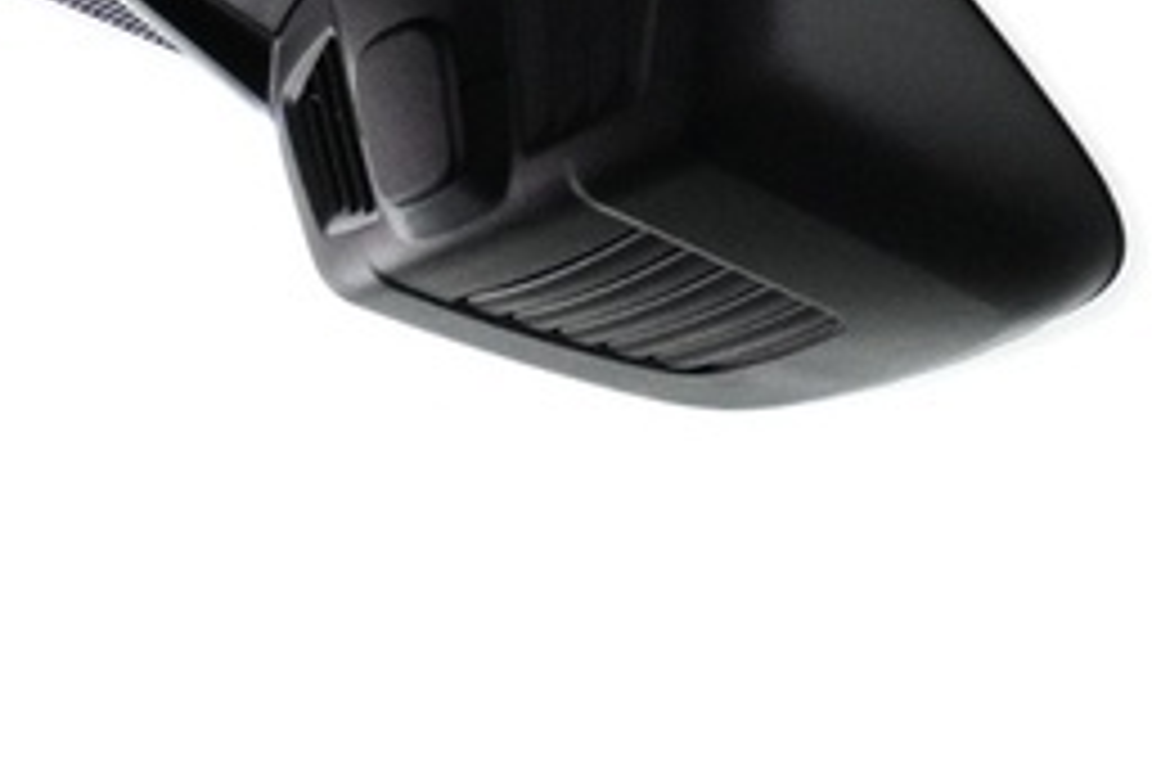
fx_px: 4867
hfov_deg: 13.4
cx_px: 189
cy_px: 2265
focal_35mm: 152
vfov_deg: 7.9
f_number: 3.5
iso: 1600
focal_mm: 16
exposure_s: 1/30
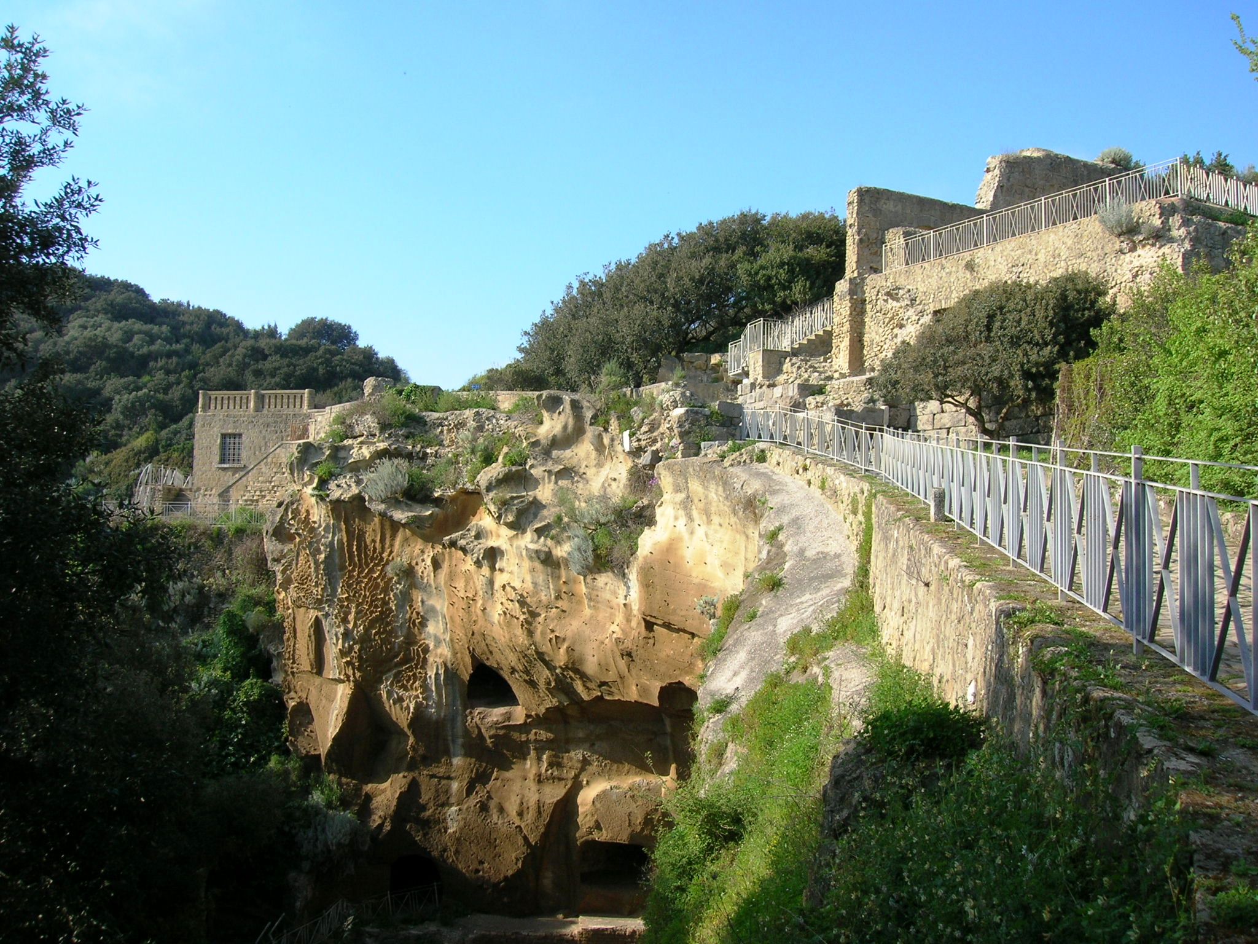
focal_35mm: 34
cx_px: 629
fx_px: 1236
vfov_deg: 41.8
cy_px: 472
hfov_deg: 54.0
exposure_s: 1/194
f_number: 4.9
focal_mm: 5.7
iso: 50
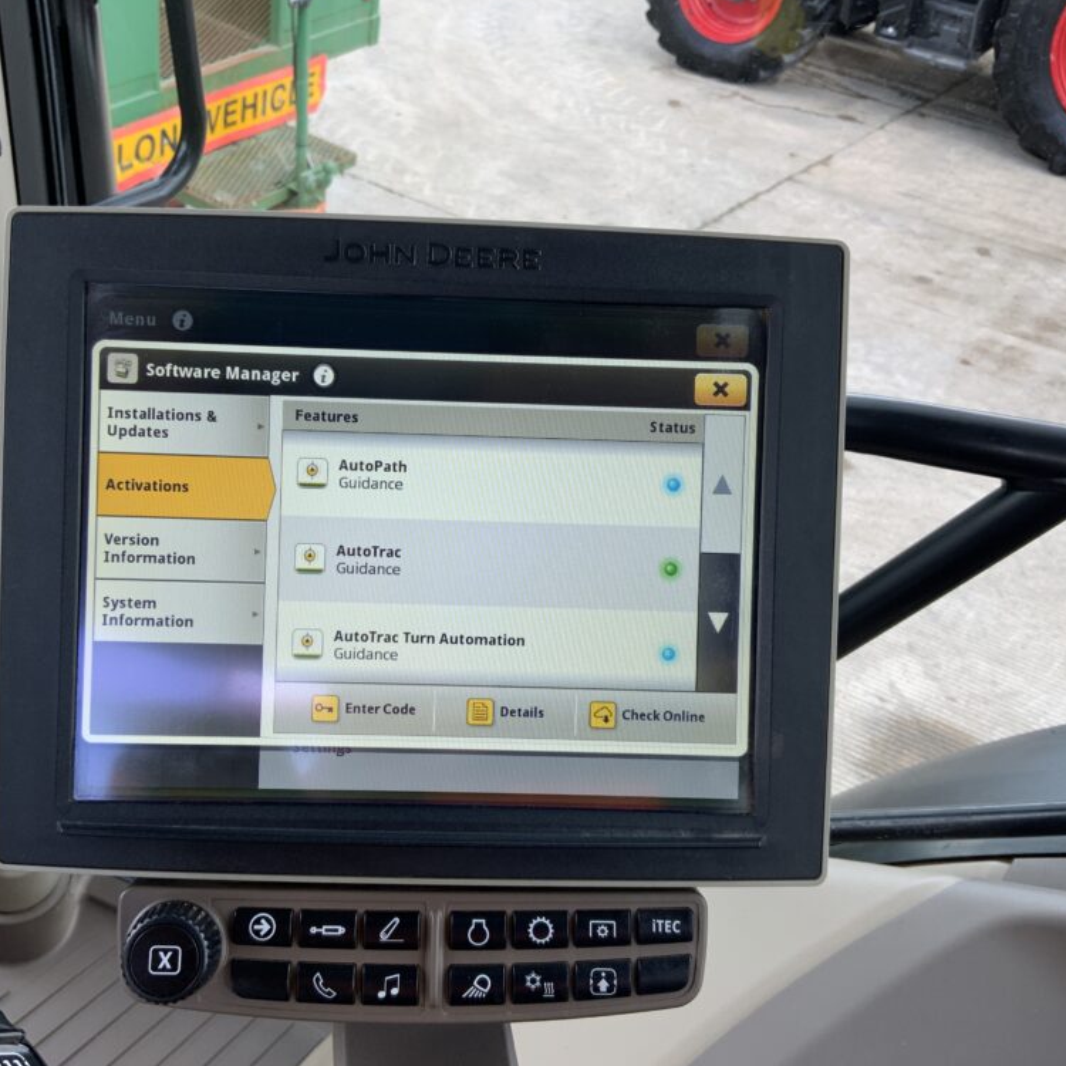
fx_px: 1219
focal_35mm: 35
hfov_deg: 47.2
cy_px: 532
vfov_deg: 47.2
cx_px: 489
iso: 16
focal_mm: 3
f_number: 1.8
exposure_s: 1/187
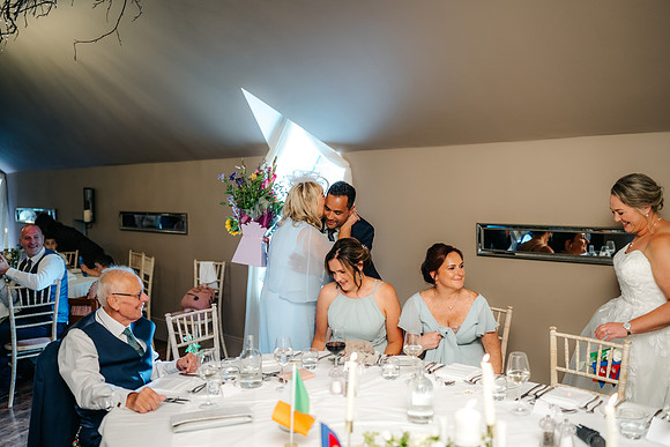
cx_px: 335
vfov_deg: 37.9
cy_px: 224
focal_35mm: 35
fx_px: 652
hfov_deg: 54.4
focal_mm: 35
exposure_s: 1/200
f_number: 1.6
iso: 800
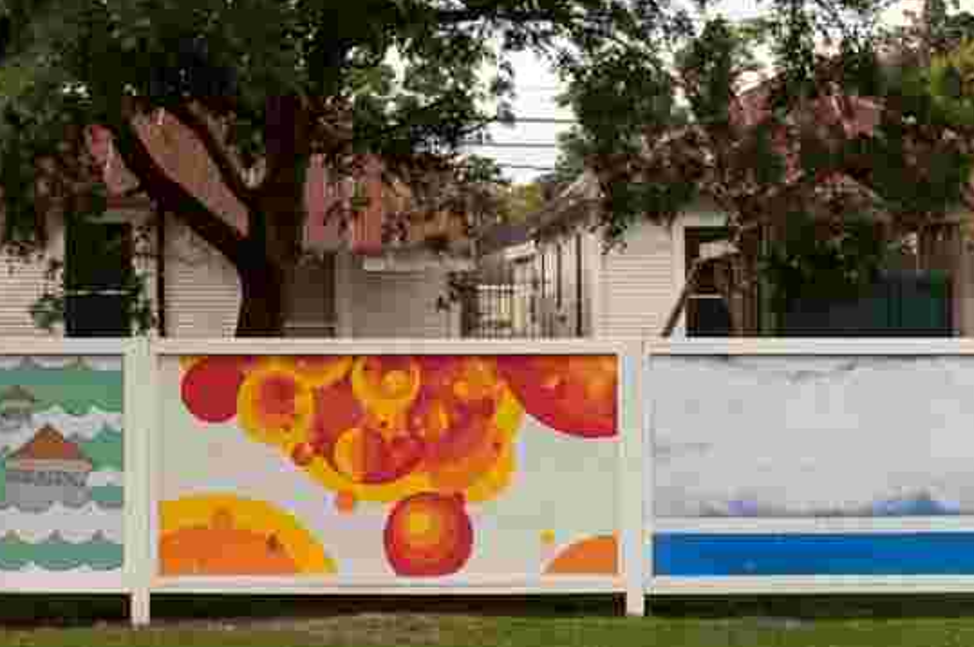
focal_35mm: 88
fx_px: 2378
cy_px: 145
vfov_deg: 15.4
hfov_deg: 23.1
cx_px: 370
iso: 200
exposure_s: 1/250
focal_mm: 50
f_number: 8
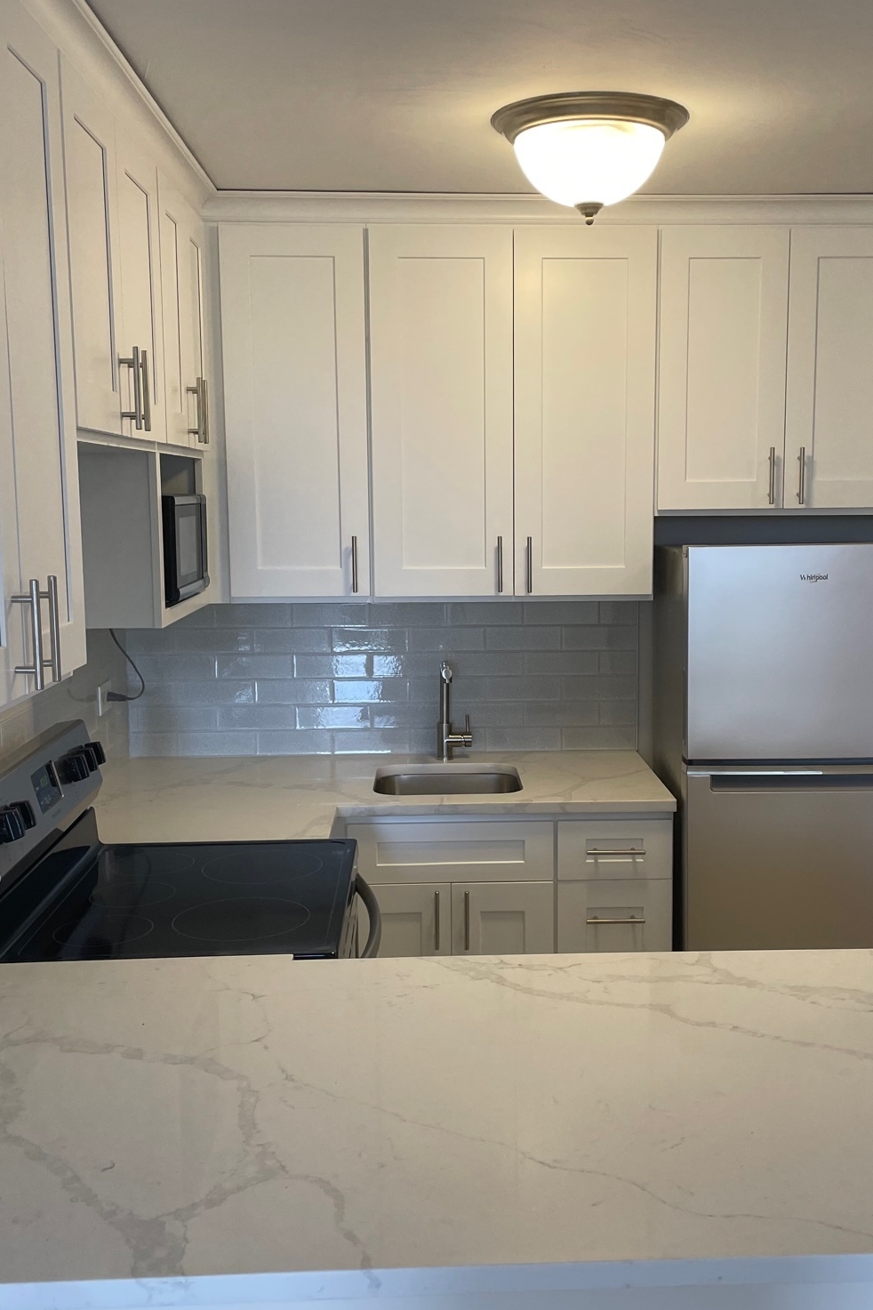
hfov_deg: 35.9
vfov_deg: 51.9
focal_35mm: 37
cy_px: 657
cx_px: 495
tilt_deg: -6.8
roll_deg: +0.7
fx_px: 1346
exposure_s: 1/120
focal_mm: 4.2
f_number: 1.6
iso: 80
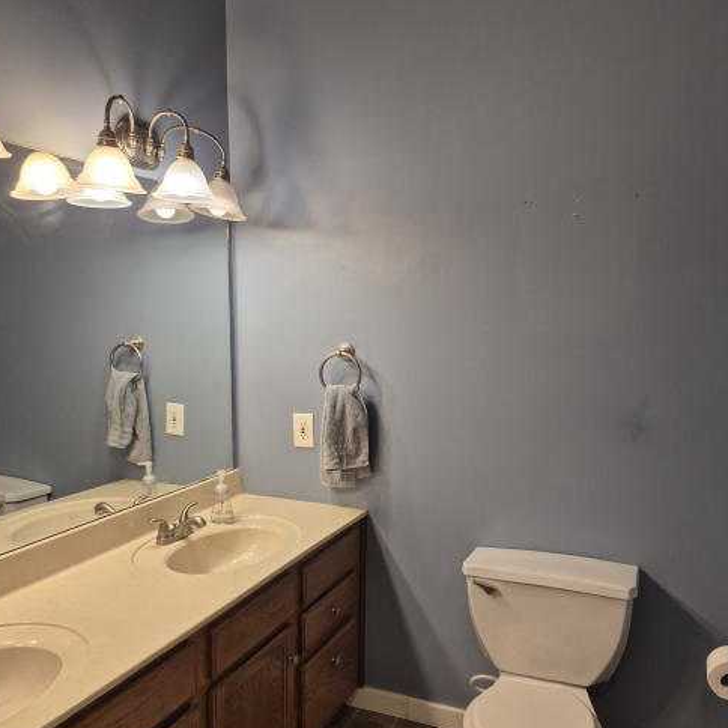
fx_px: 666
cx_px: 359
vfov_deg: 57.0
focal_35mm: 28
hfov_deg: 57.3
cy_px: 426
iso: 125
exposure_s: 1/120
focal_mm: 5.4
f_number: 1.8
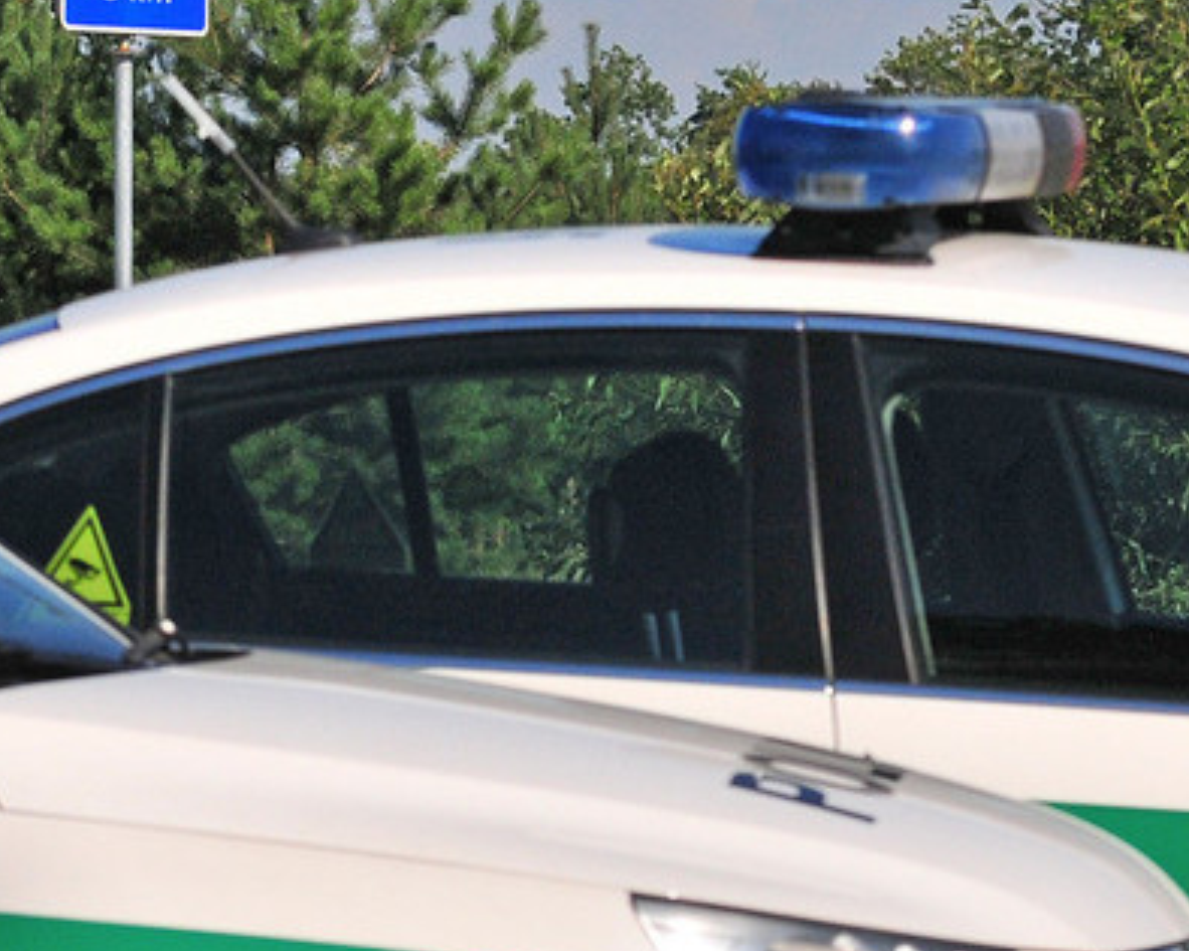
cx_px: 468
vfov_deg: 4.3
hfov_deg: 5.4
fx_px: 12665
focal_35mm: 360
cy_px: 486
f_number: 4.5
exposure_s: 1/5000
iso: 400
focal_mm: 70
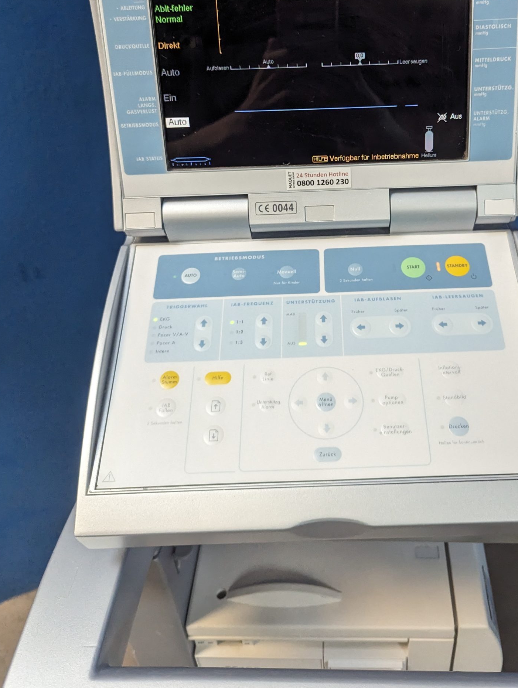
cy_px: 243
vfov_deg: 54.4
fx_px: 657
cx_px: 328
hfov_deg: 42.7
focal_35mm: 33
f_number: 1.85
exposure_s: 1/407
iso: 1010
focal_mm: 6.81
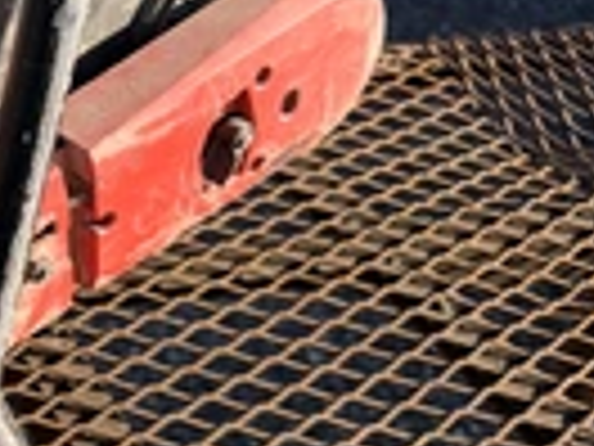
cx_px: -256
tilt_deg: -35.2
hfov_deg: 22.6
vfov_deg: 20.2
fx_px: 1253
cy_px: 248
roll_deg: +1.3
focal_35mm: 73
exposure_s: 1/1585
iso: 80
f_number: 1.78
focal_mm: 6.76
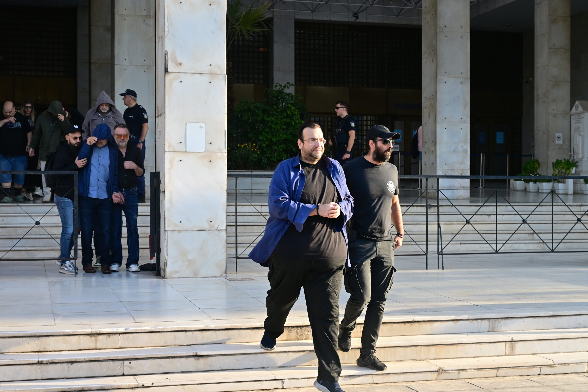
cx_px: 294
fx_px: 882
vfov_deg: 25.1
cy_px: 196
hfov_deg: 36.9
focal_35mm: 54
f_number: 6.3
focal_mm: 54
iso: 560
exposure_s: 1/320
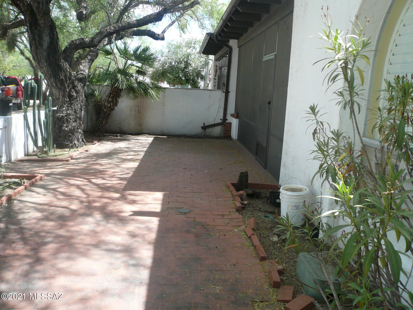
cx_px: 206
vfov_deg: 49.7
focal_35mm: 28
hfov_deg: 63.4
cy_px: 155
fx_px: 334
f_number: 2.8
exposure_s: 1/250
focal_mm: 4.6
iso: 100
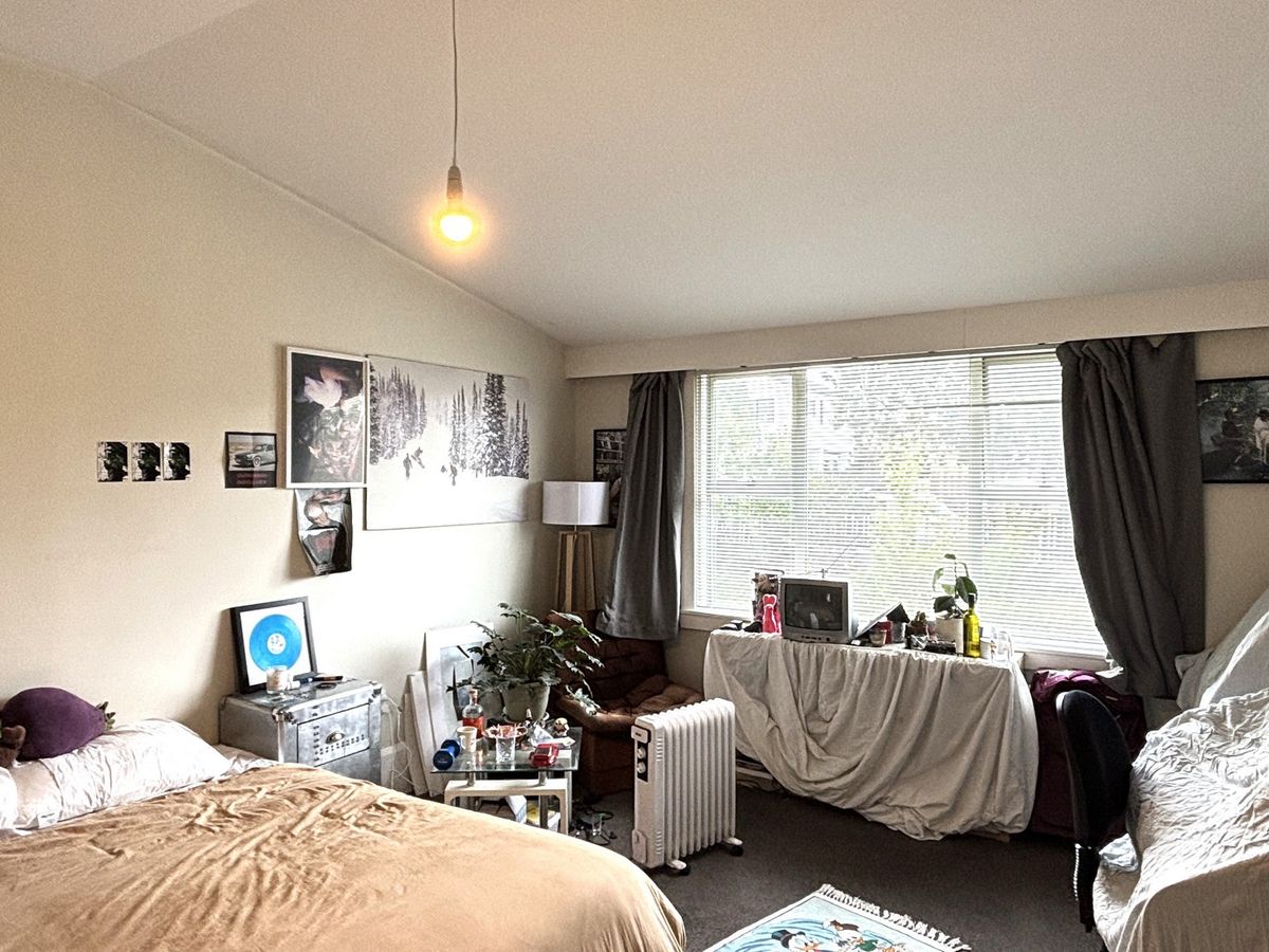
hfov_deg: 91.0
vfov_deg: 74.7
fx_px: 623
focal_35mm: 17
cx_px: 634
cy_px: 476
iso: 80
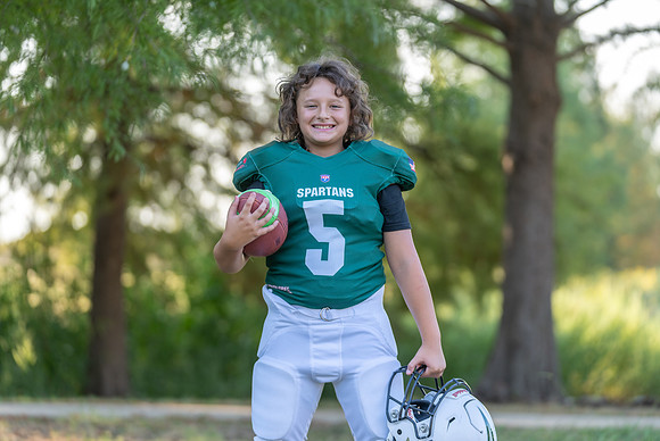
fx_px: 2452
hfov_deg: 15.3
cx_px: 344
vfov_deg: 10.3
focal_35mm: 134
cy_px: 212
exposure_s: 1/320
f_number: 2.8
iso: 160
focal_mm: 124
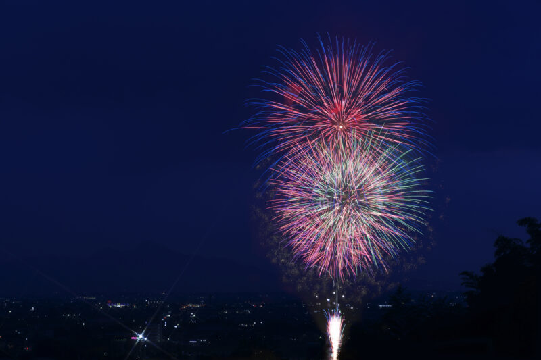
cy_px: 180
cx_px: 270
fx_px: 1803
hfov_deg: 17.1
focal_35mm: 120
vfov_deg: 11.4
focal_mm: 120
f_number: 11
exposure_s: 1.5
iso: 100
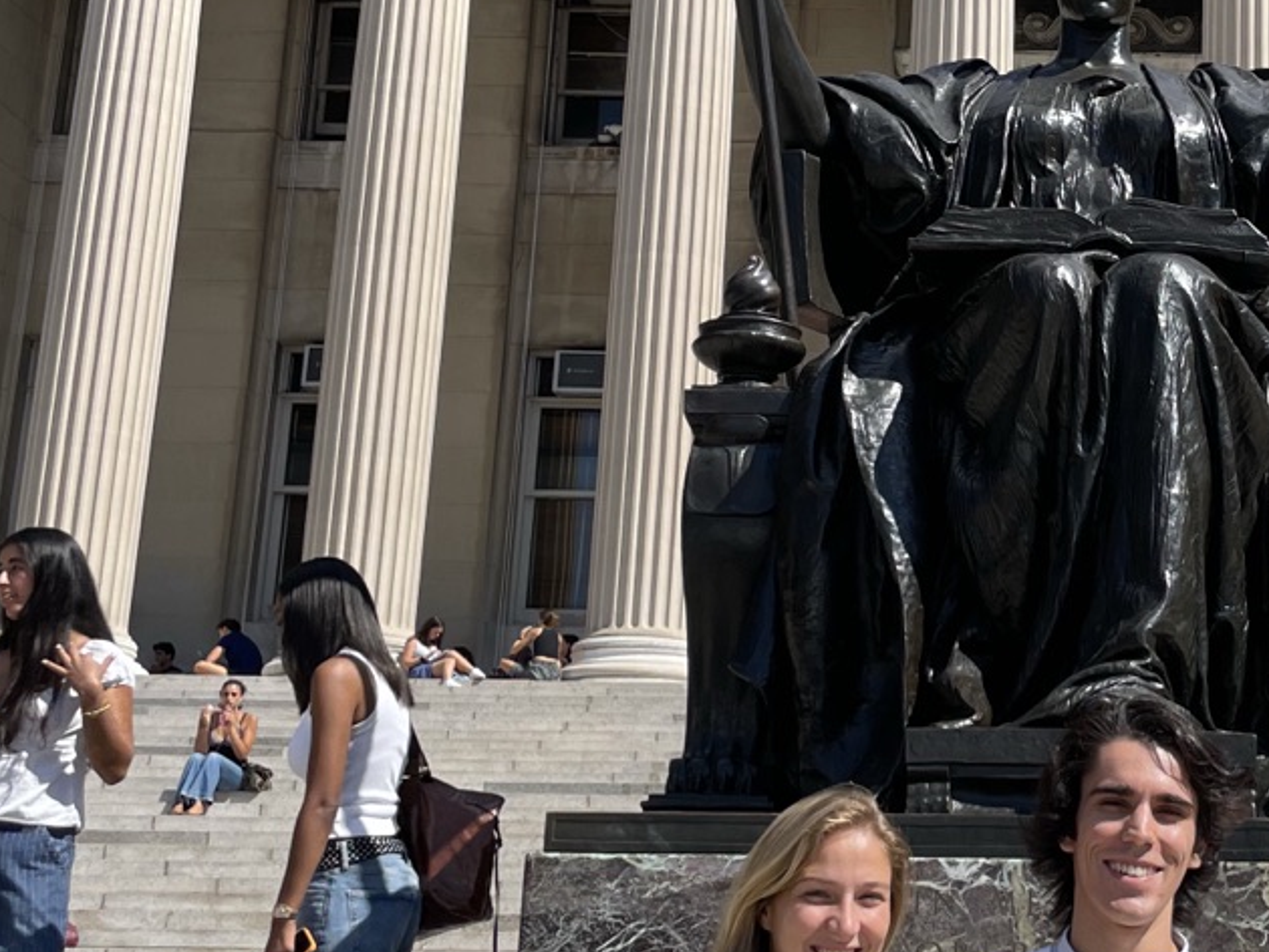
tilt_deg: +14.9
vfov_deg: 22.3
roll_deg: -1.0
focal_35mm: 66
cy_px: 415
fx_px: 2420
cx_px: 1106
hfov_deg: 28.4
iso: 50
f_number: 1.6
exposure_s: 1/4132
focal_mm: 4.2
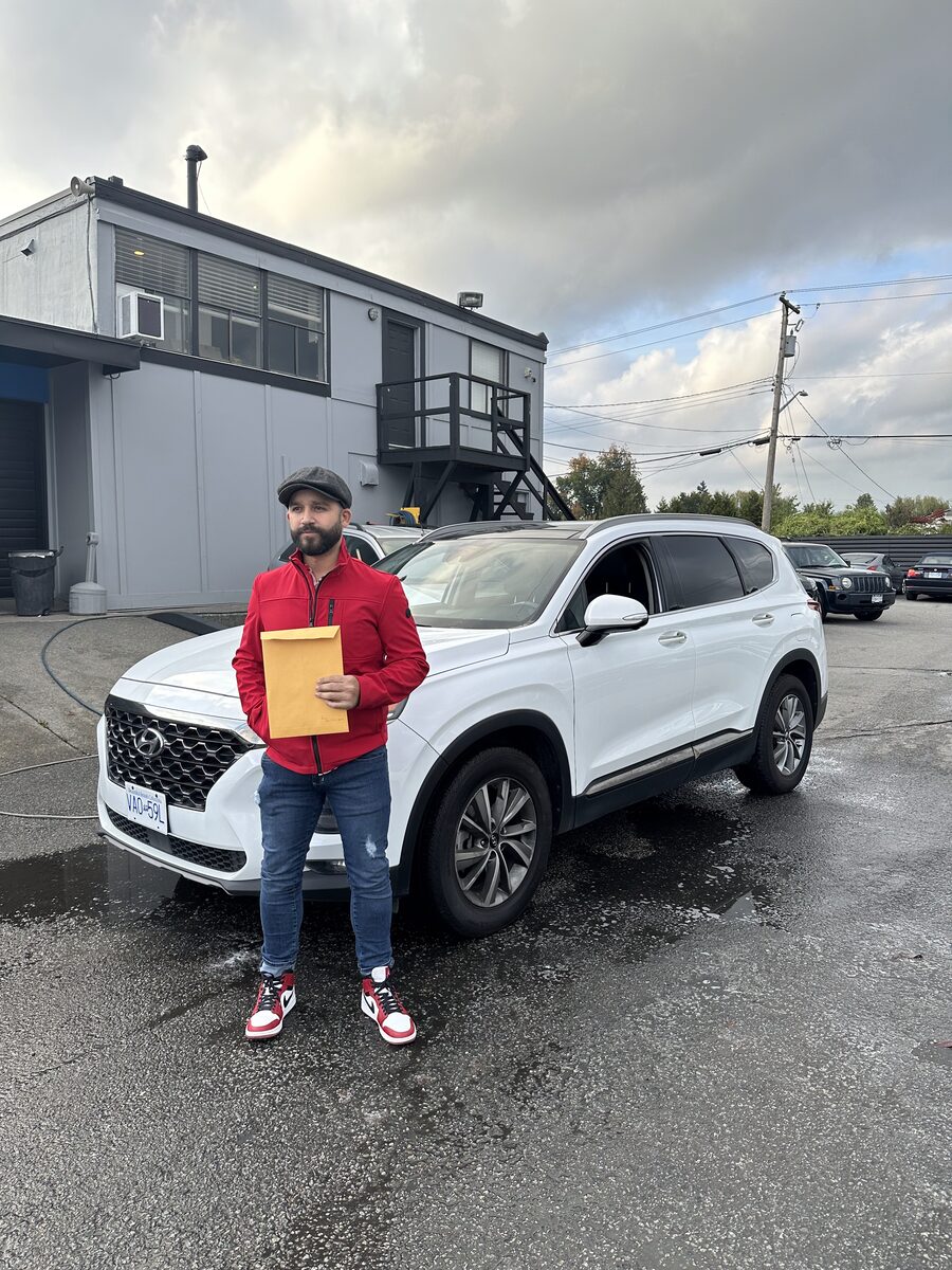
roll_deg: +0.0
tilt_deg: -3.5
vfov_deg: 71.6
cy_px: 635
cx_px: 476
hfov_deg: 56.8
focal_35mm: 24
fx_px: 880
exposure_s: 1/1157
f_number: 1.78
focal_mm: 6.86
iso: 80
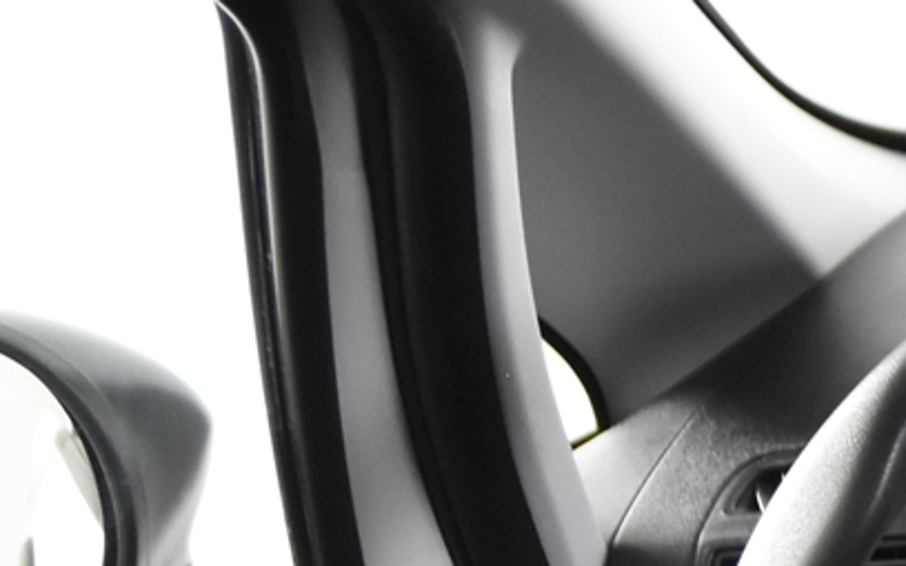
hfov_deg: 13.6
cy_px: 1405
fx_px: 3022
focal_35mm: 122
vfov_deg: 9.4
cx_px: 2003
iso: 1600
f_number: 2.8
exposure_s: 1/25
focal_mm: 17
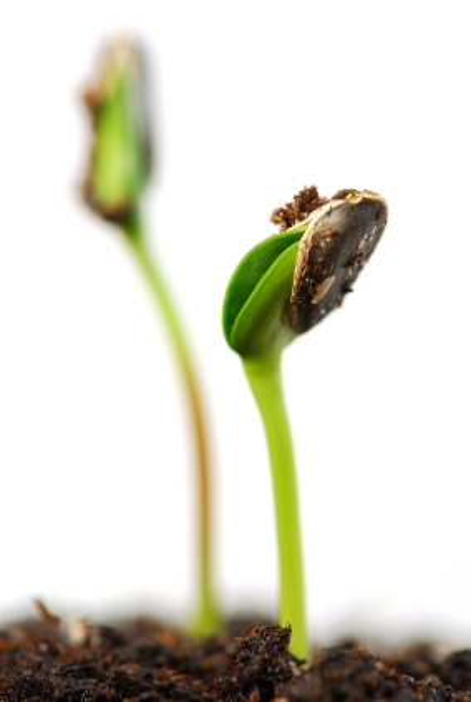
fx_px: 3076
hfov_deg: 8.8
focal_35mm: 158
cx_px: 236
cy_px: 351
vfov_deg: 13.0
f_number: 5.6
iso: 125
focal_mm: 105
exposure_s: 1/40
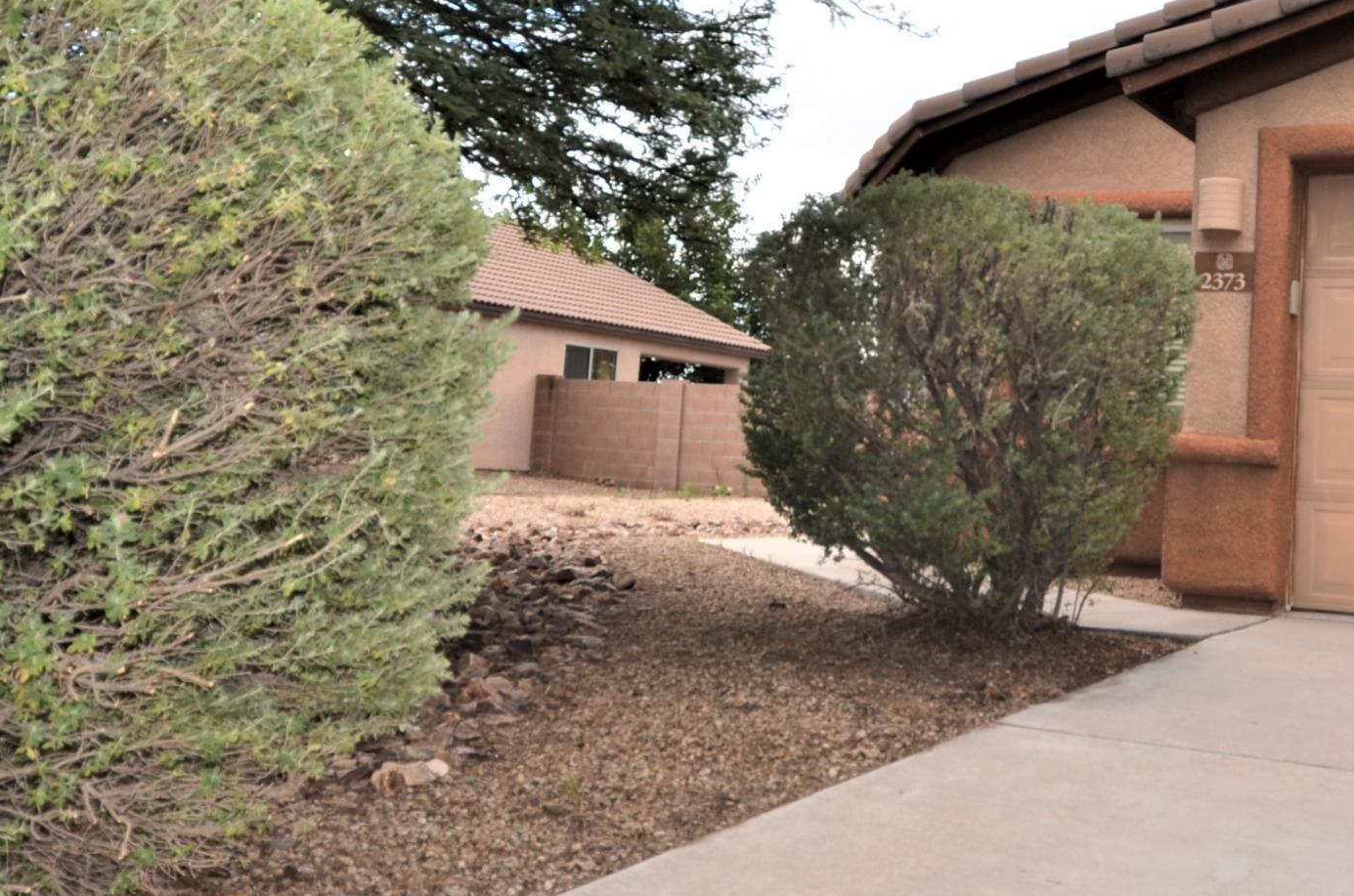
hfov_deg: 48.3
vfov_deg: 33.5
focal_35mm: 39
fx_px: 1464
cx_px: 962
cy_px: 247
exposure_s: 1/250
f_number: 4.5
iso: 125
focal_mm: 12
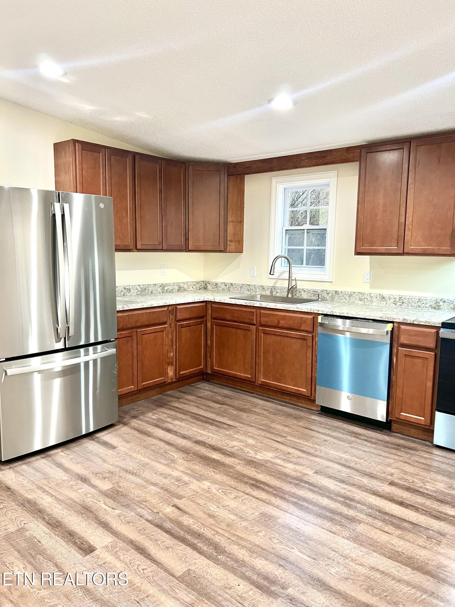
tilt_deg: -7.5
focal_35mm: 26
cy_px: 304
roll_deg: -0.5
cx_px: 228
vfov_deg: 67.3
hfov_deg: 53.1
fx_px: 456
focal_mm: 5.7
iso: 250
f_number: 1.5
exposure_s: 1/60
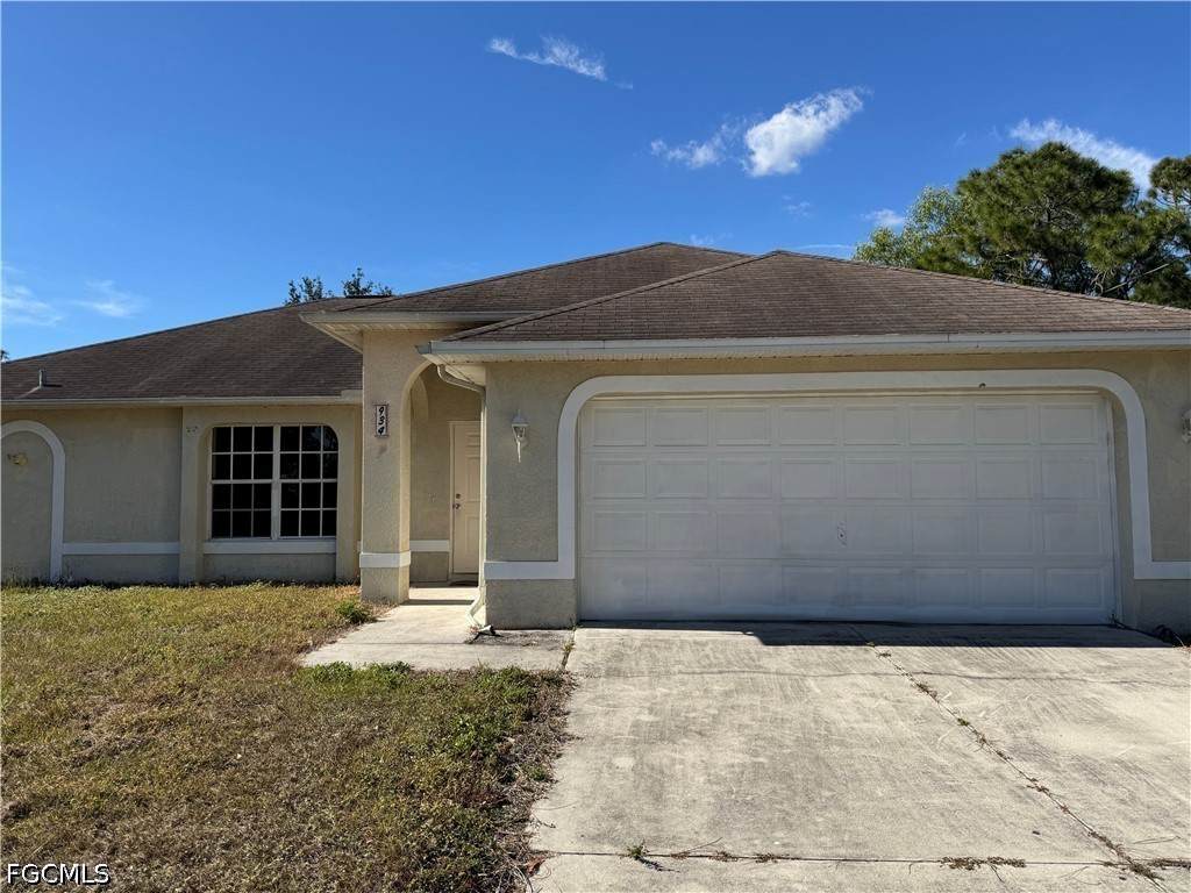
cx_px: 596
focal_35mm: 24
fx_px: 826
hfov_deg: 71.6
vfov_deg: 56.8
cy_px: 446
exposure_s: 1/5348
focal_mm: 6.76
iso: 80
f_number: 1.78
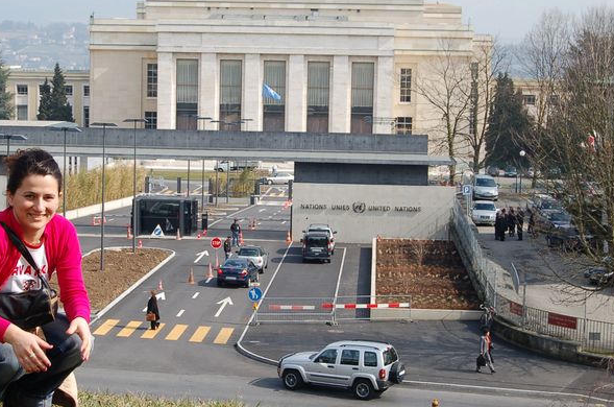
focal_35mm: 92
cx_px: 244
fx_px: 1560
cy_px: 183
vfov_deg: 14.8
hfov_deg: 22.2
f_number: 9
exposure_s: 1/320
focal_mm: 45
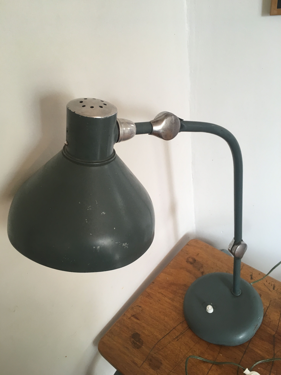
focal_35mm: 29
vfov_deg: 61.7
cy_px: 188
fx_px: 314
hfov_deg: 48.2
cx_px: 140
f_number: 2.2
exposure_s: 1/33
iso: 50
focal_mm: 4.15
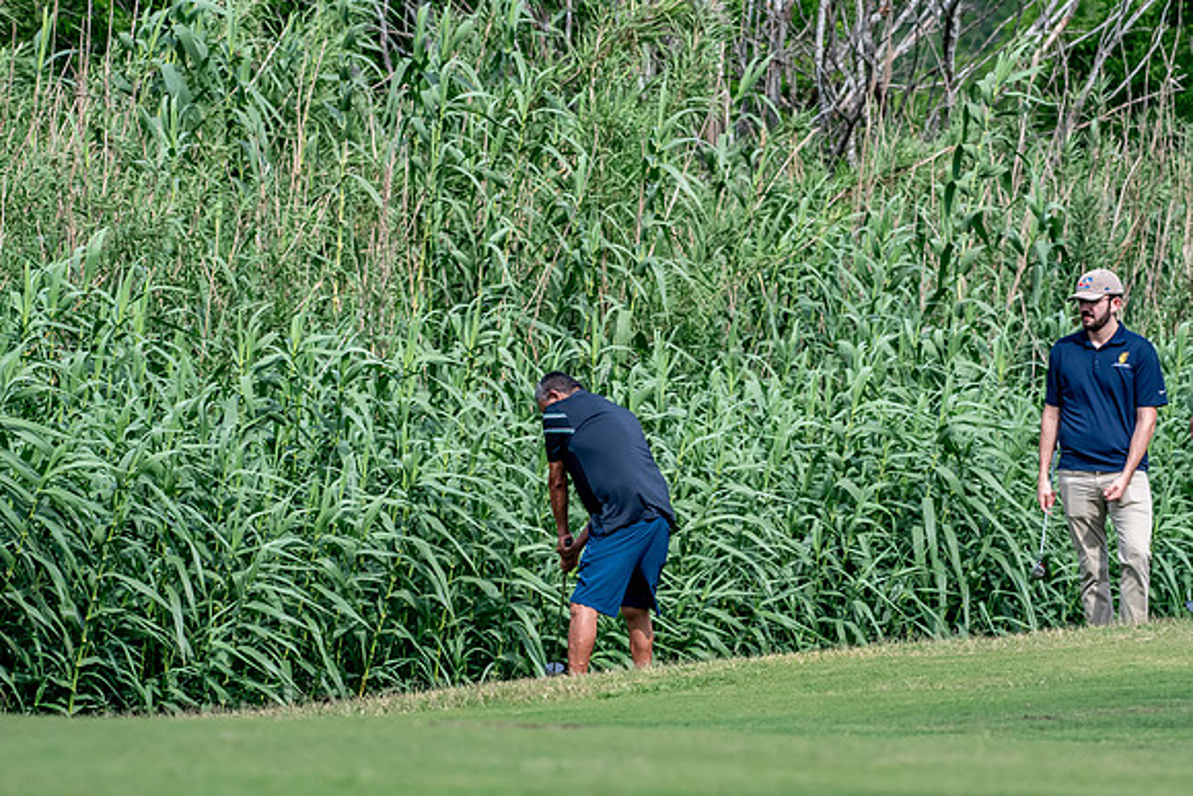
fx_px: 10441
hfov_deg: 6.5
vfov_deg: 4.4
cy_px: 398
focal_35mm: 315
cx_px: 596
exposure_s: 1/2000
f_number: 5.6
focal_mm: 210
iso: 1000
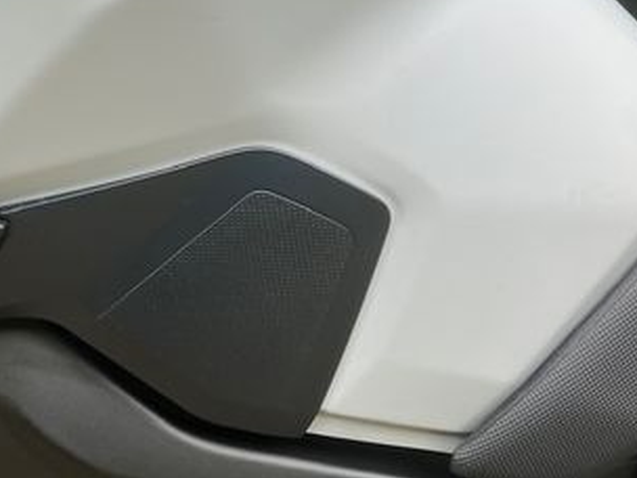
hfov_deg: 31.7
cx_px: 111
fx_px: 1086
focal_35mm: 59
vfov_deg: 24.3
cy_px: 78
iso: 25
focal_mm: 3.99
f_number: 1.8
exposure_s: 1/199
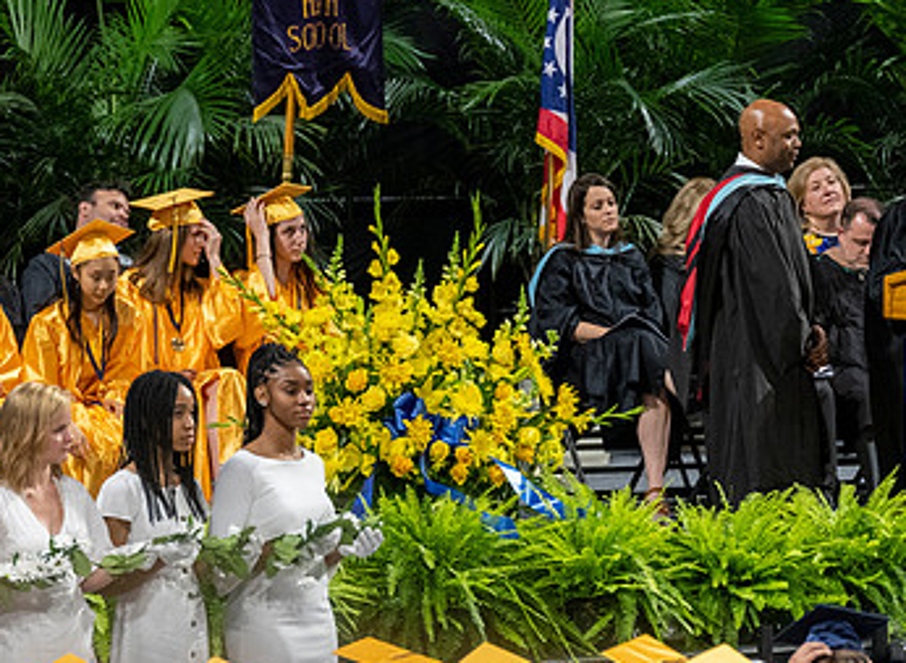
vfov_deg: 3.6
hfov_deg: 5.0
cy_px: 292
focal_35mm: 401
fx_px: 10401
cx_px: 761
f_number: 4.5
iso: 2000
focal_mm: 190
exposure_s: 1/200
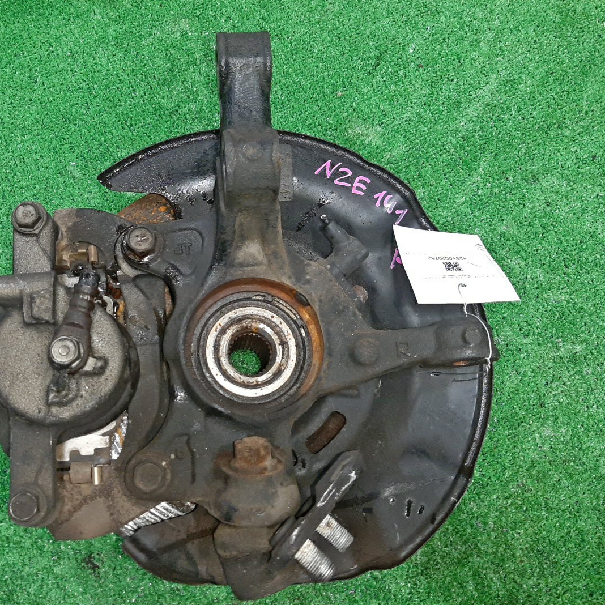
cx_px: 224
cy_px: 303
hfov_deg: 51.9
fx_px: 613
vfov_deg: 52.5
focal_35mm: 31
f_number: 1.7
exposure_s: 1/50
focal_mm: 3.93
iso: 244
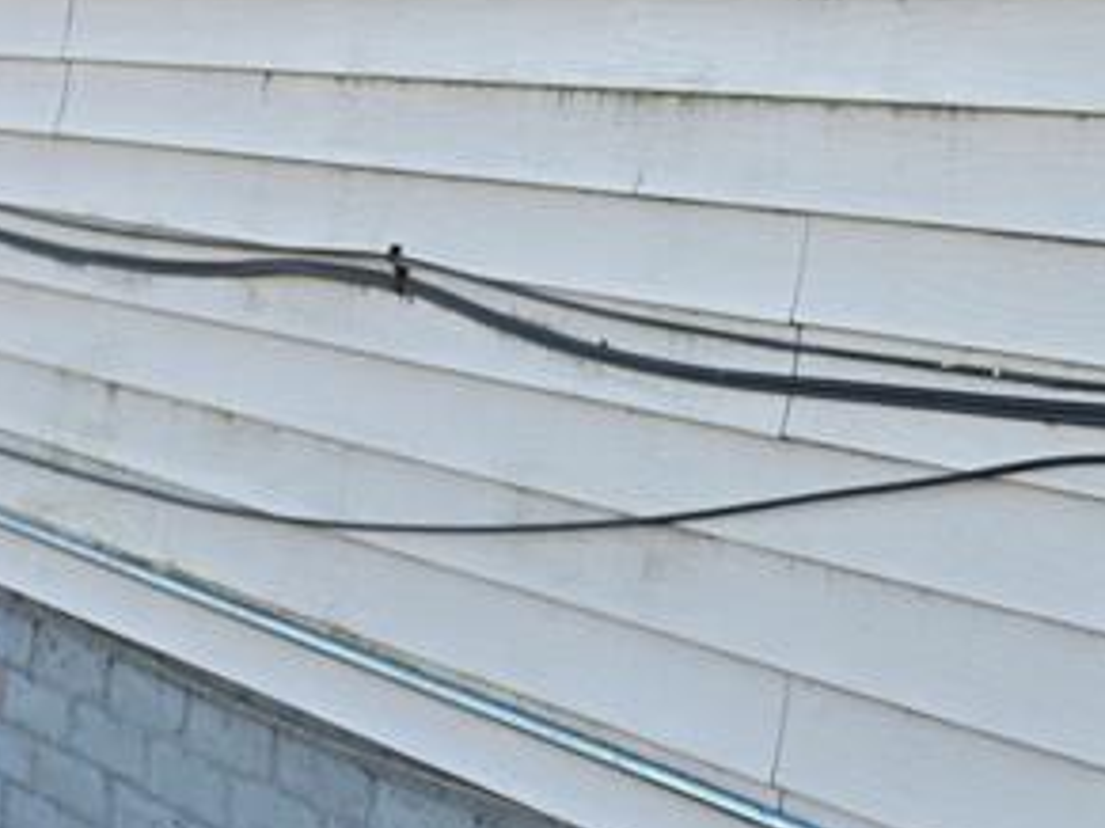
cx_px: 1063
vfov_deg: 18.0
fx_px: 2585
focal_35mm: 81
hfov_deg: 23.3
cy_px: 122
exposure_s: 1/180
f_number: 1.7
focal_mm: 6.3
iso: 32
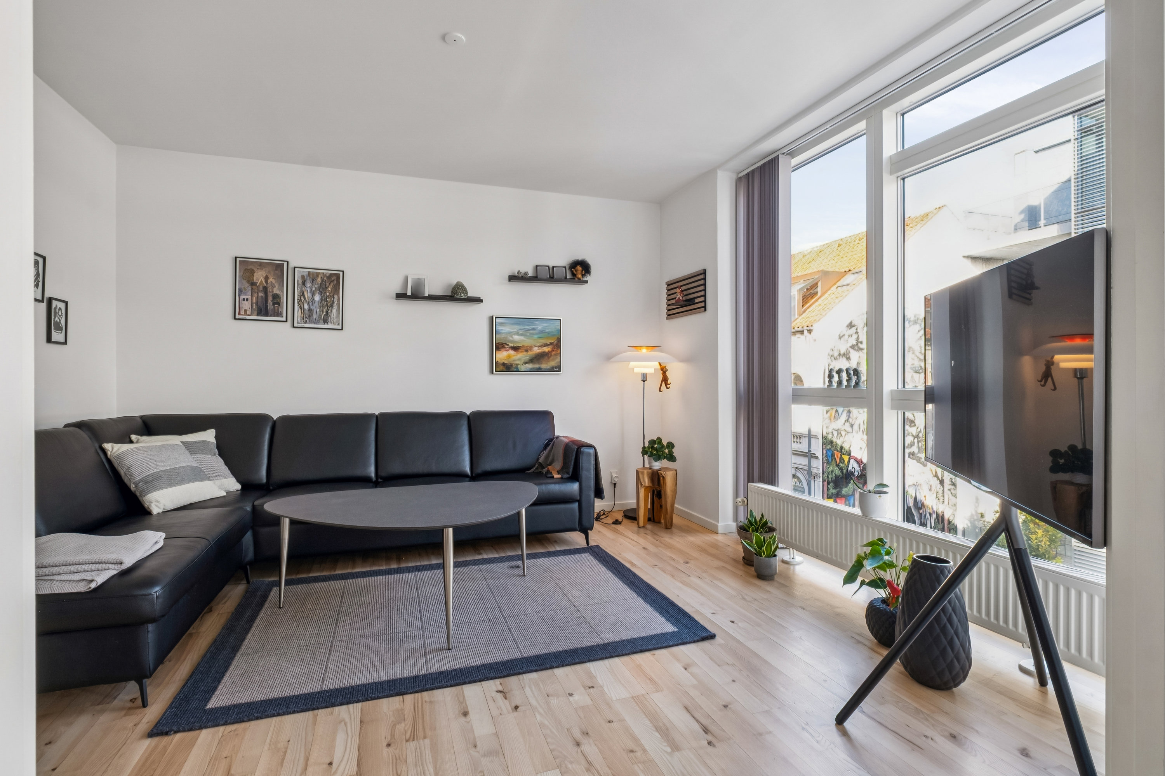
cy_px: 388
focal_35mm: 17
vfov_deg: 70.4
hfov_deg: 93.3
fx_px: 550
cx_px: 582
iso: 200
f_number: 10
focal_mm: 11
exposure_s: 1/9
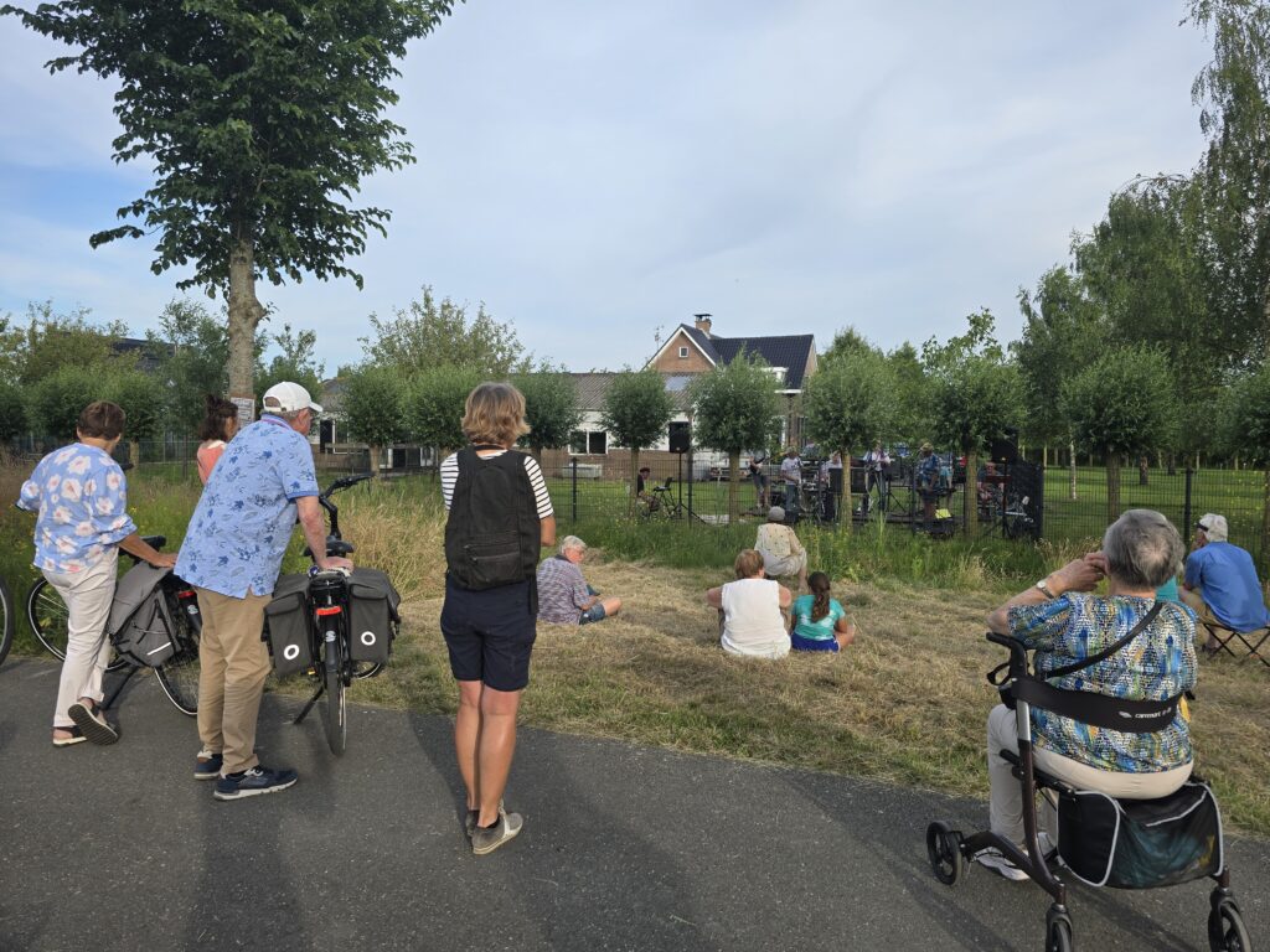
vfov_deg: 58.9
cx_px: 635
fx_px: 844
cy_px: 476
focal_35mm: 23
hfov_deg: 73.9
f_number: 1.7
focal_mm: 6.3
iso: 12
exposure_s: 1/287
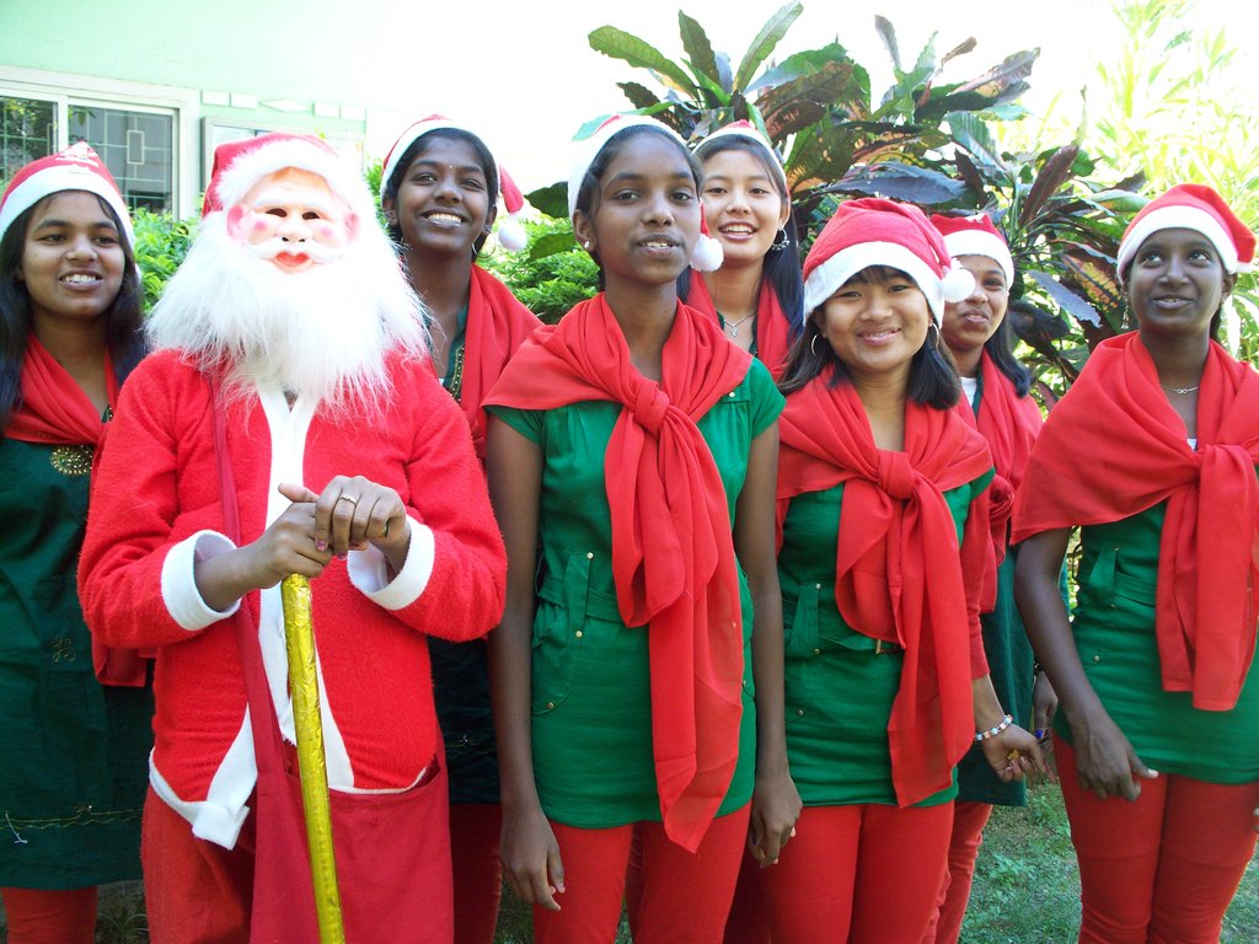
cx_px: 630
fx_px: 1309
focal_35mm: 36
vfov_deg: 39.7
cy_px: 472
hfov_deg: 51.4
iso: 125
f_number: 2.8
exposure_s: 1/60
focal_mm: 7.54
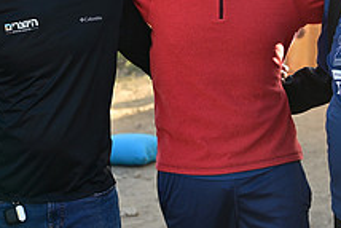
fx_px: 976
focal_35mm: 103
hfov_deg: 19.8
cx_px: 123
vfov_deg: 13.3
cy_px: 53
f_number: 2.5
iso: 100
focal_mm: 38
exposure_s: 1/500
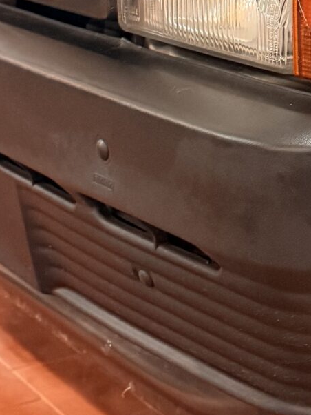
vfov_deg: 19.0
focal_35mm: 102
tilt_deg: -11.1
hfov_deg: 14.0
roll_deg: -2.7
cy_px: 61
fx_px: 1221
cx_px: 383
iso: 320
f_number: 1.78
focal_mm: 6.76
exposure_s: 1/50
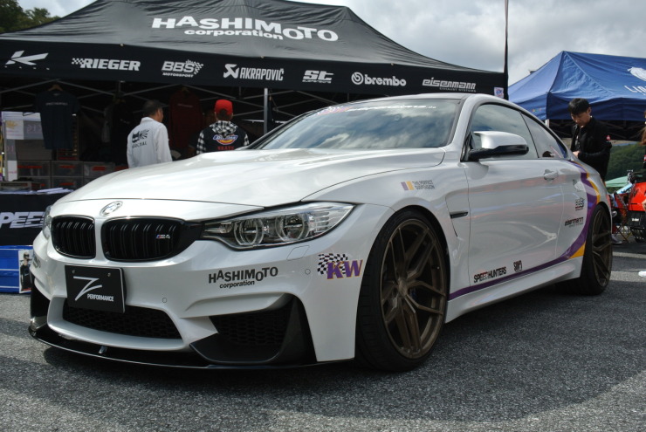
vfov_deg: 35.1
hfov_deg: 50.6
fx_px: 683
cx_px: 323
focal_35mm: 38
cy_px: 216
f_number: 5.6
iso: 100
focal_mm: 14.3
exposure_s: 1/500
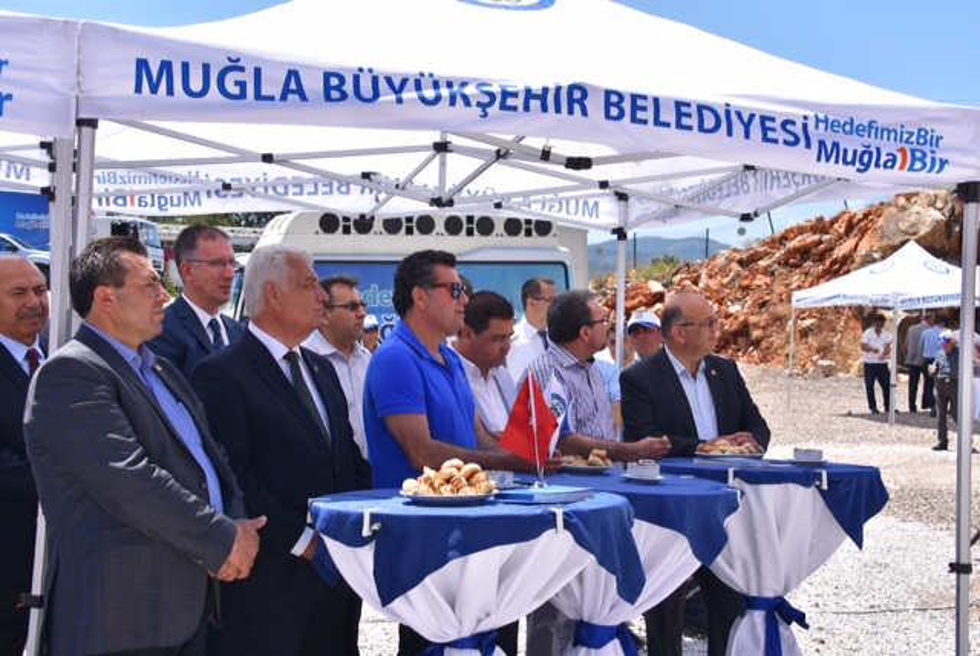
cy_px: 328
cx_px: 490
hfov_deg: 38.8
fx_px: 1390
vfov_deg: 26.5
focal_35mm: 51
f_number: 8
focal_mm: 34
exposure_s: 1/250
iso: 100
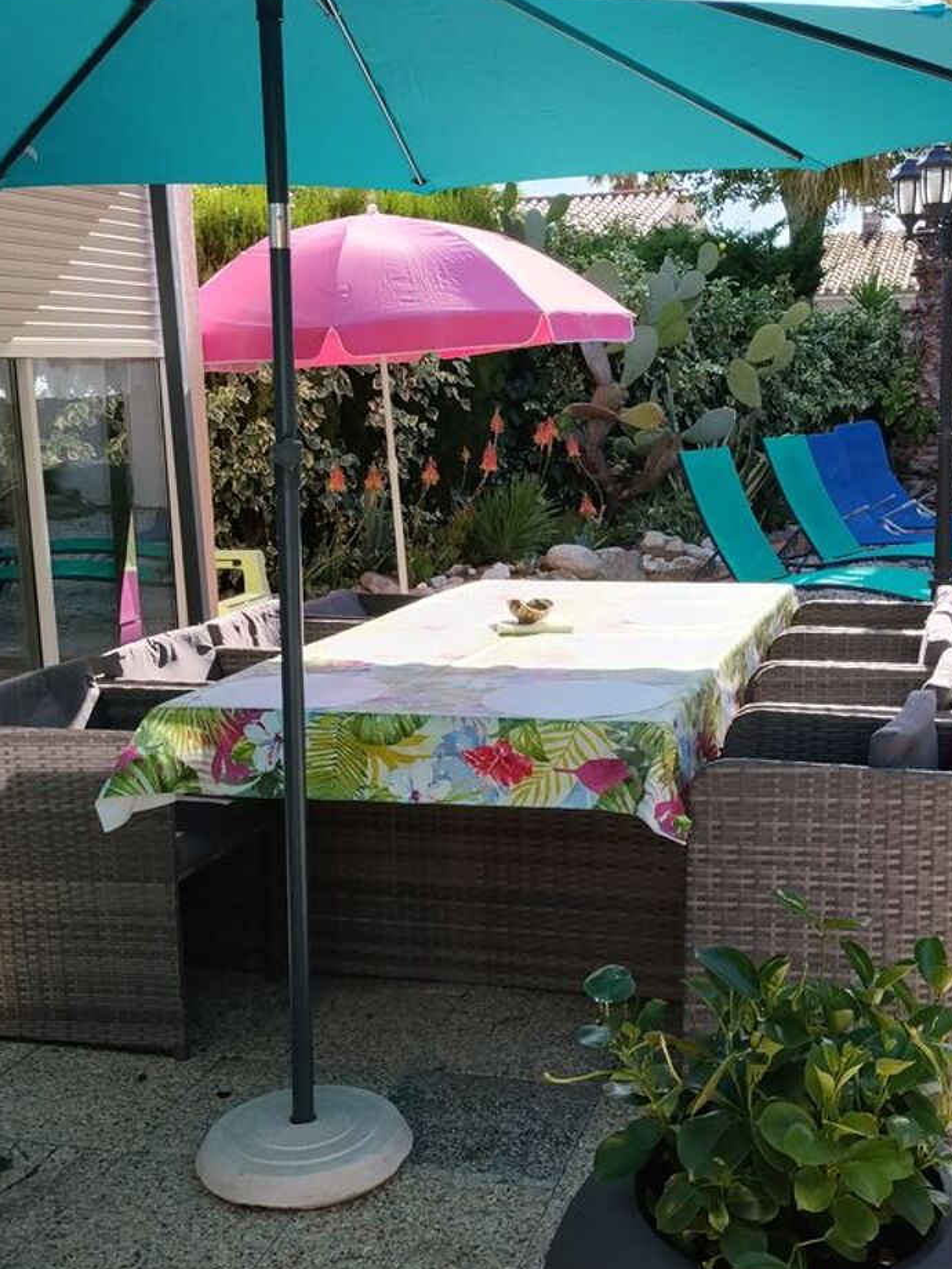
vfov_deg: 44.8
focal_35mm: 42
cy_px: 681
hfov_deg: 34.3
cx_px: 546
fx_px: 1540
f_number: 1.8
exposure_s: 1/630
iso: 50
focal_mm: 4.22
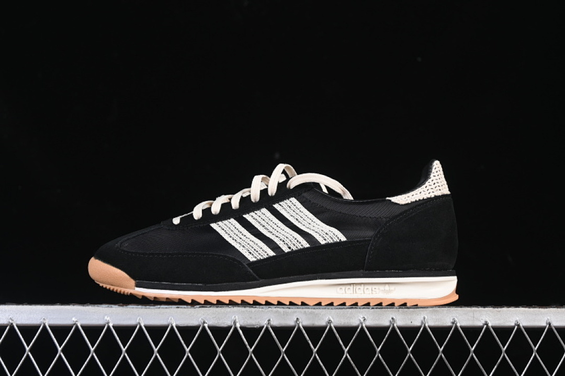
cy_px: 188
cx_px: 282
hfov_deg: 27.0
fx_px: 1177
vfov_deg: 18.2
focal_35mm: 75
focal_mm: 50
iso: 160
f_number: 6.3
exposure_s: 1/60
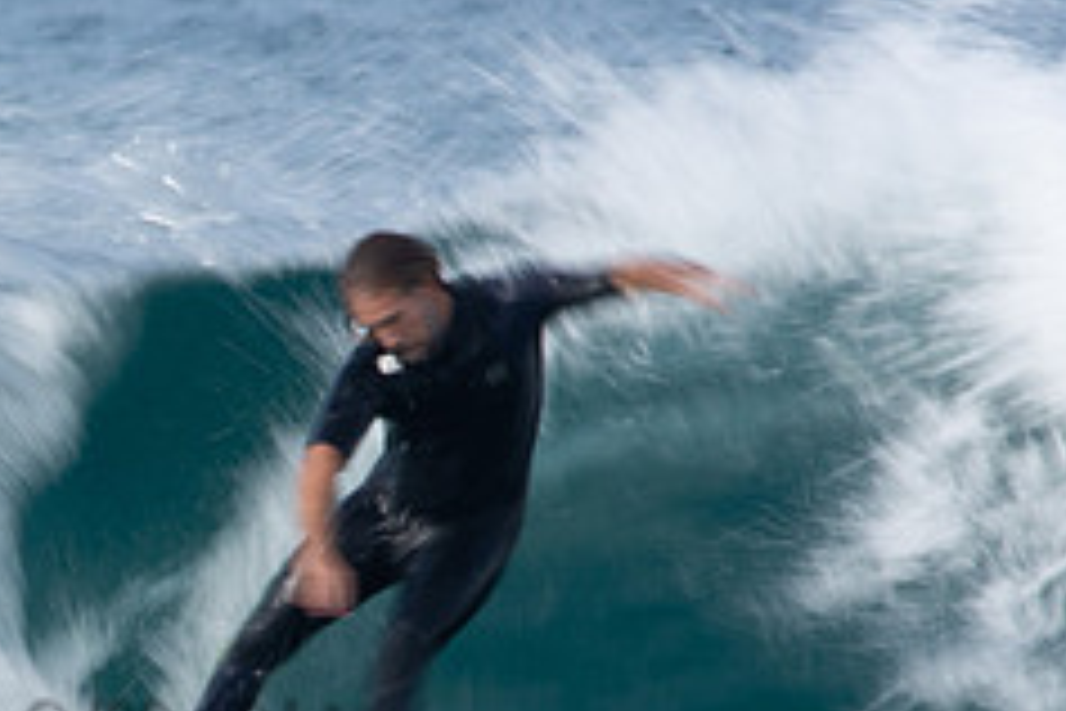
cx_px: -135
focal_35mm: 1835
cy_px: 682
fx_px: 54332
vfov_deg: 0.7
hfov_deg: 1.1
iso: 100
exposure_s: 1/25
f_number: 25
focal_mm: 500
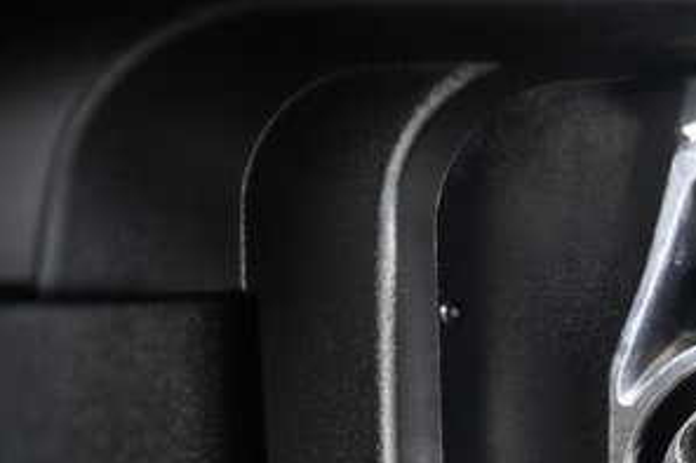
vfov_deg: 23.8
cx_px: 750
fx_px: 1043
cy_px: 479
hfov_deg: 32.7
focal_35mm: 54
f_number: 2.8
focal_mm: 25
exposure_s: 1/60
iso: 4000
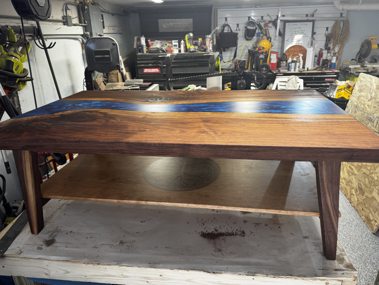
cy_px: 142
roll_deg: +2.2
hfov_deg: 71.6
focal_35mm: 24
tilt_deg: -21.7
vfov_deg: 56.8
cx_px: 190
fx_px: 263
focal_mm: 6.76
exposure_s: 1/60
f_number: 1.78
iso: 125
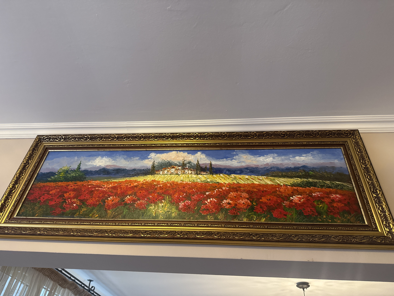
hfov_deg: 71.6
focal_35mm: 24
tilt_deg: +40.6
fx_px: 273
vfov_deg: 56.8
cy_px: 148
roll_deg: -4.7
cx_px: 197
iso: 320
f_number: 1.78
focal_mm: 6.76
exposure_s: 1/50
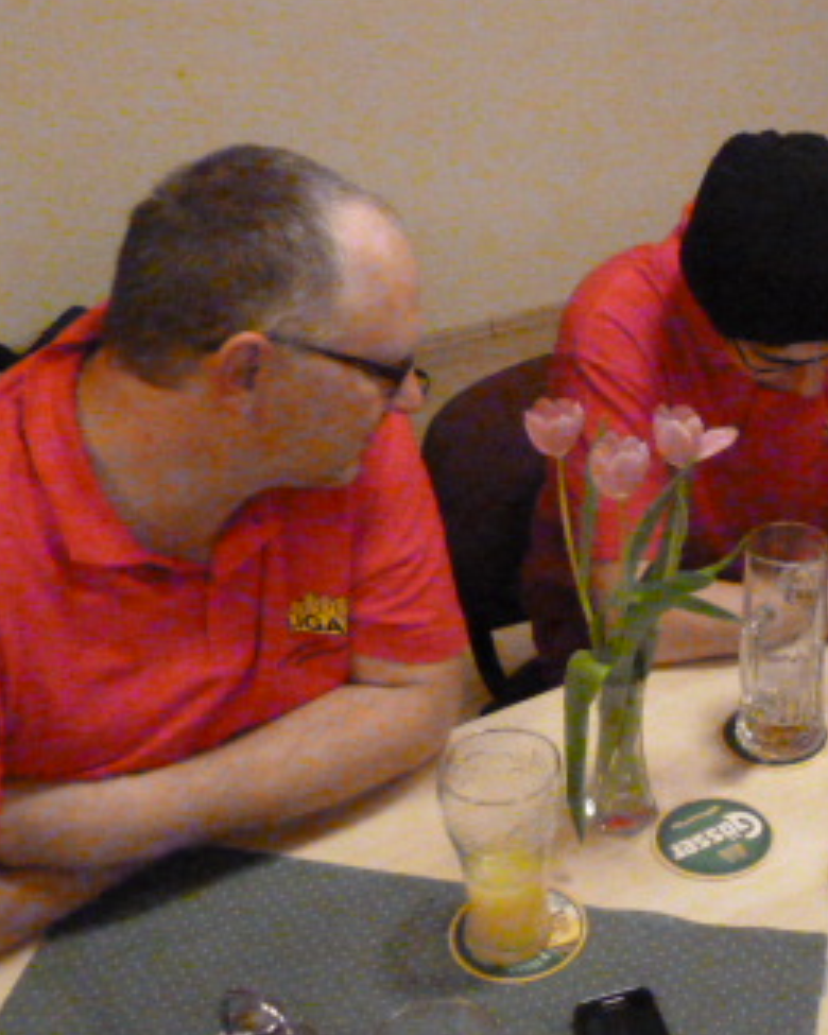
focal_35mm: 48
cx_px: 815
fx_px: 1470
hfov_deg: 29.5
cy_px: 408
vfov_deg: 38.6
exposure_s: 1/20
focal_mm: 4.1
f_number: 3.3
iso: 1600
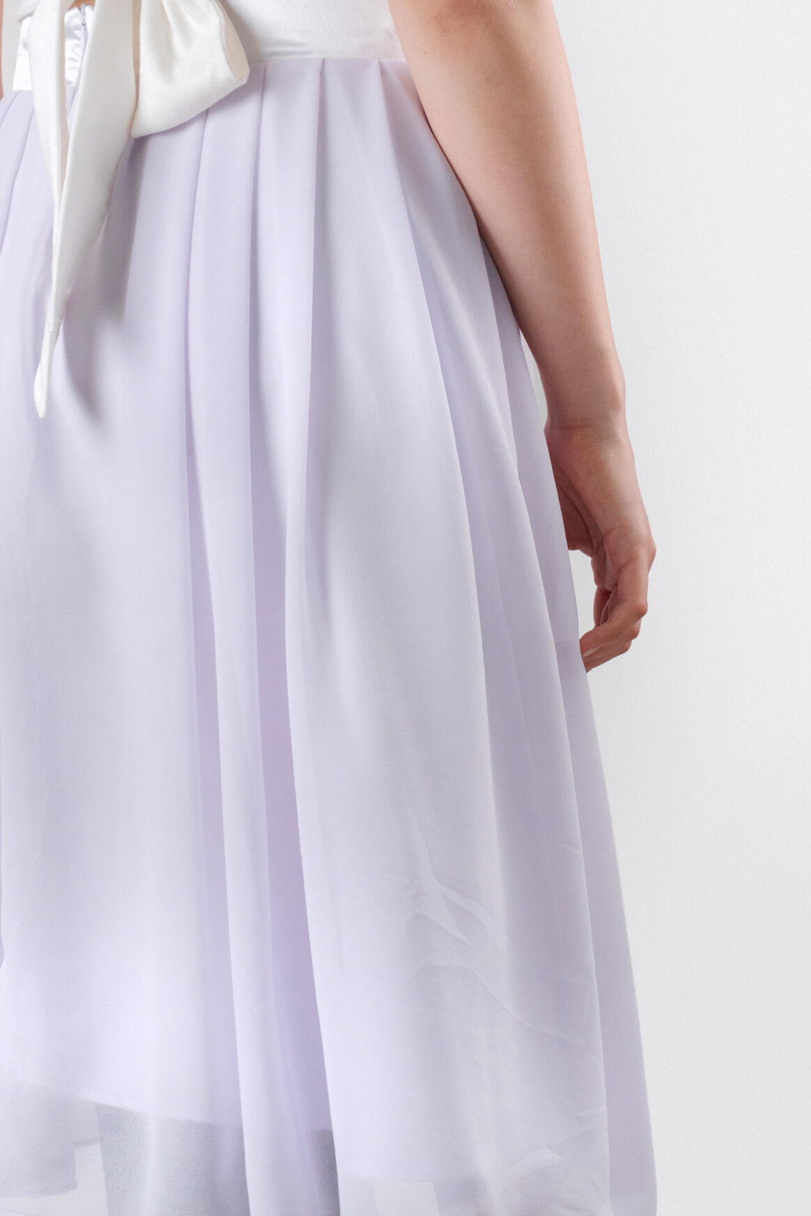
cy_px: 474
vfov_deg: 18.6
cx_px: 260
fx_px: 3717
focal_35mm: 110
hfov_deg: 12.4
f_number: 8
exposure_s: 1/125
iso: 1250
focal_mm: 75
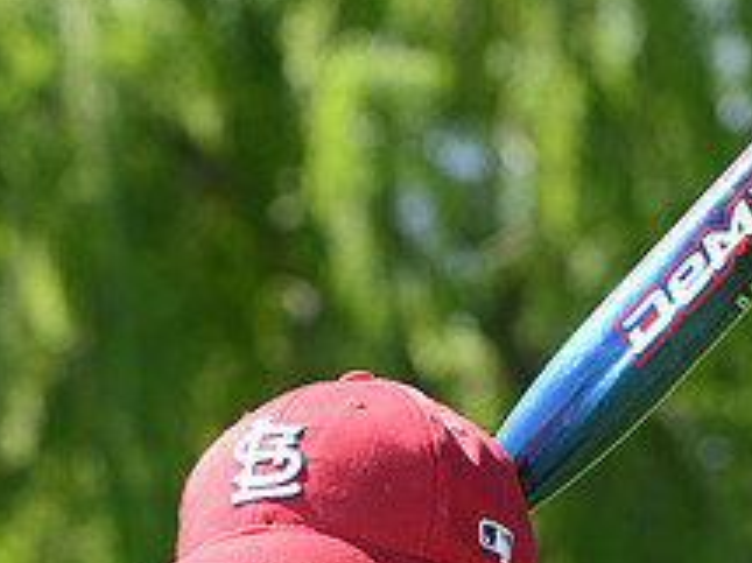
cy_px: 766
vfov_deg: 3.4
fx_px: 9553
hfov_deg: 4.5
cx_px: 317
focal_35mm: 440
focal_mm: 170
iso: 200
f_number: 10
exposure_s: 1/125
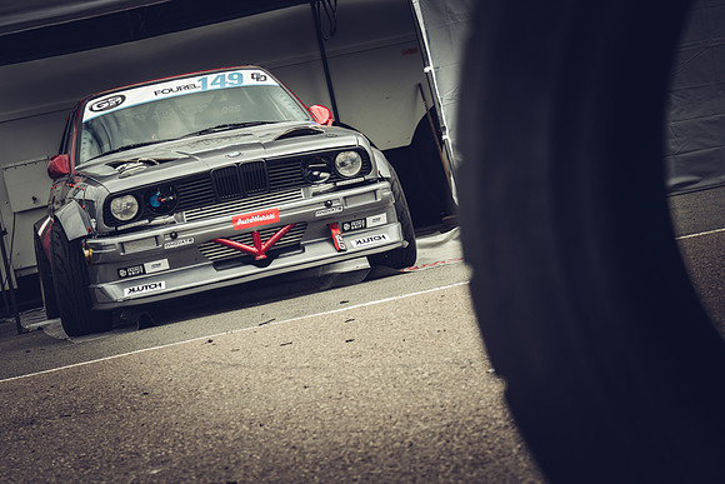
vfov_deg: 15.5
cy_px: 242
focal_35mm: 88
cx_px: 362
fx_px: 1781
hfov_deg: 23.0
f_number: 4.5
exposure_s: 1/500
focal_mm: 41
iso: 200
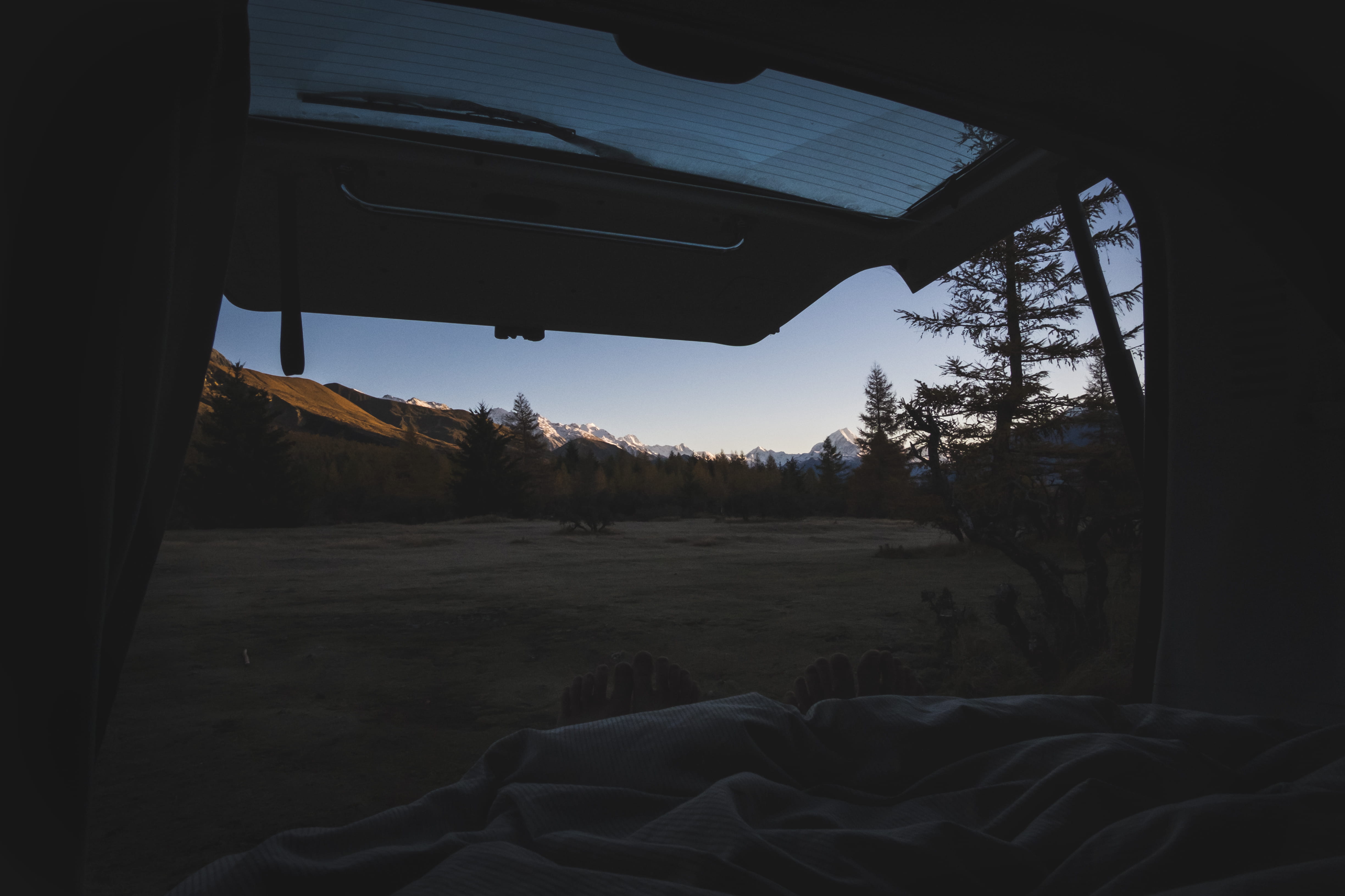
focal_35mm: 18
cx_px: 672
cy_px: 448
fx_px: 672
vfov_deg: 67.4
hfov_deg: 90.0
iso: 3200
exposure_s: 1/500
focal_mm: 12
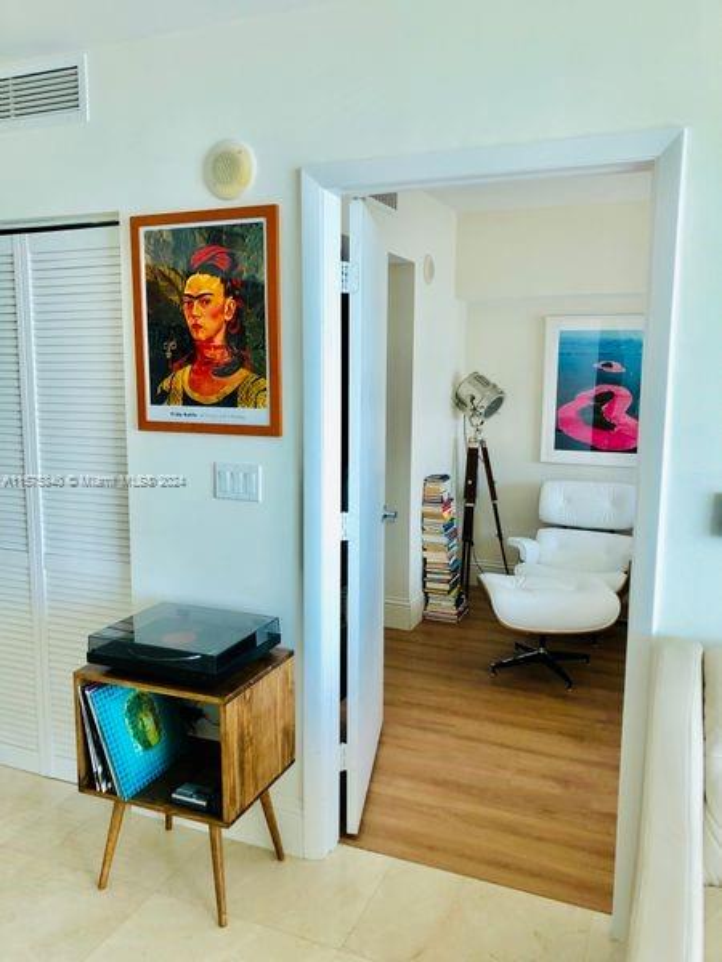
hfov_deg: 49.7
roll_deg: -0.4
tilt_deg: -6.8
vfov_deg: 63.4
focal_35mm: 28
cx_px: 361
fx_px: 779
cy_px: 481
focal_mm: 3.99
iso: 25
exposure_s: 1/40
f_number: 1.8
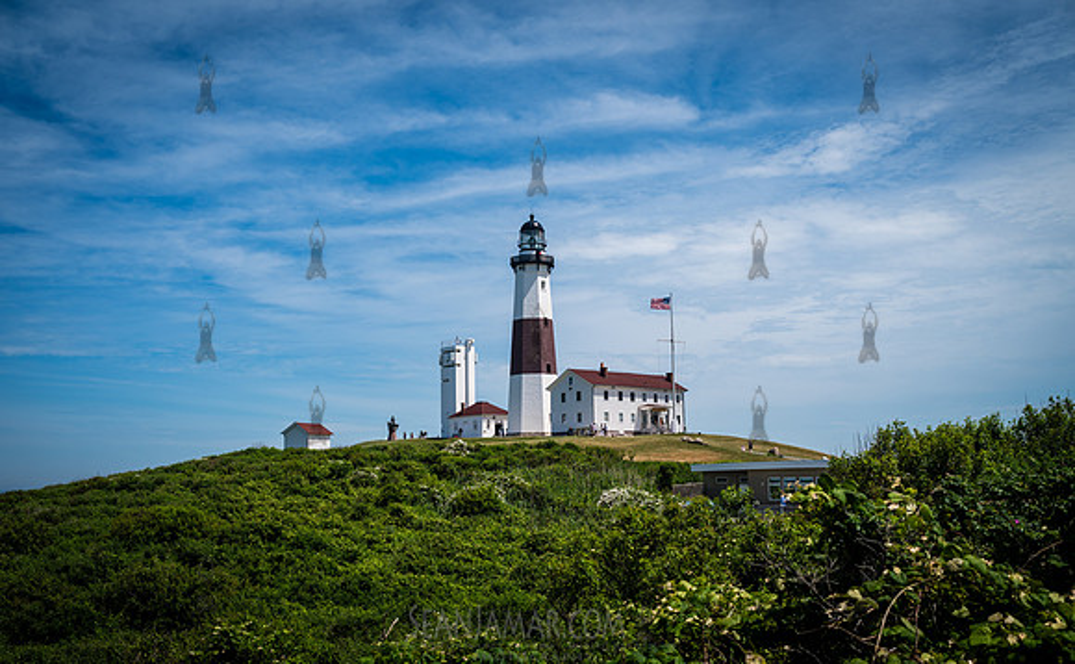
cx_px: 537
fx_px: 1053
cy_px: 358
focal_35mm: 36
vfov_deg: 35.0
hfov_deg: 54.1
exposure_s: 1/1600
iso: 125
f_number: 5
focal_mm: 35
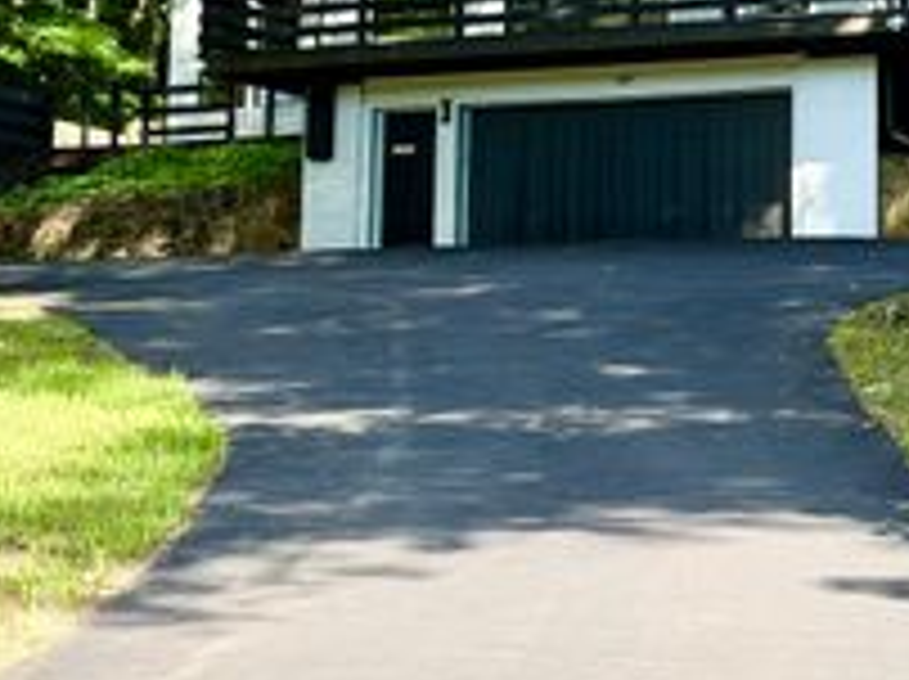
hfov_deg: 16.5
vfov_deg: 12.3
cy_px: -7
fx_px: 3121
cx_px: 716
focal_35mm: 119
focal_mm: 6.76
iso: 64
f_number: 1.78
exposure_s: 1/484
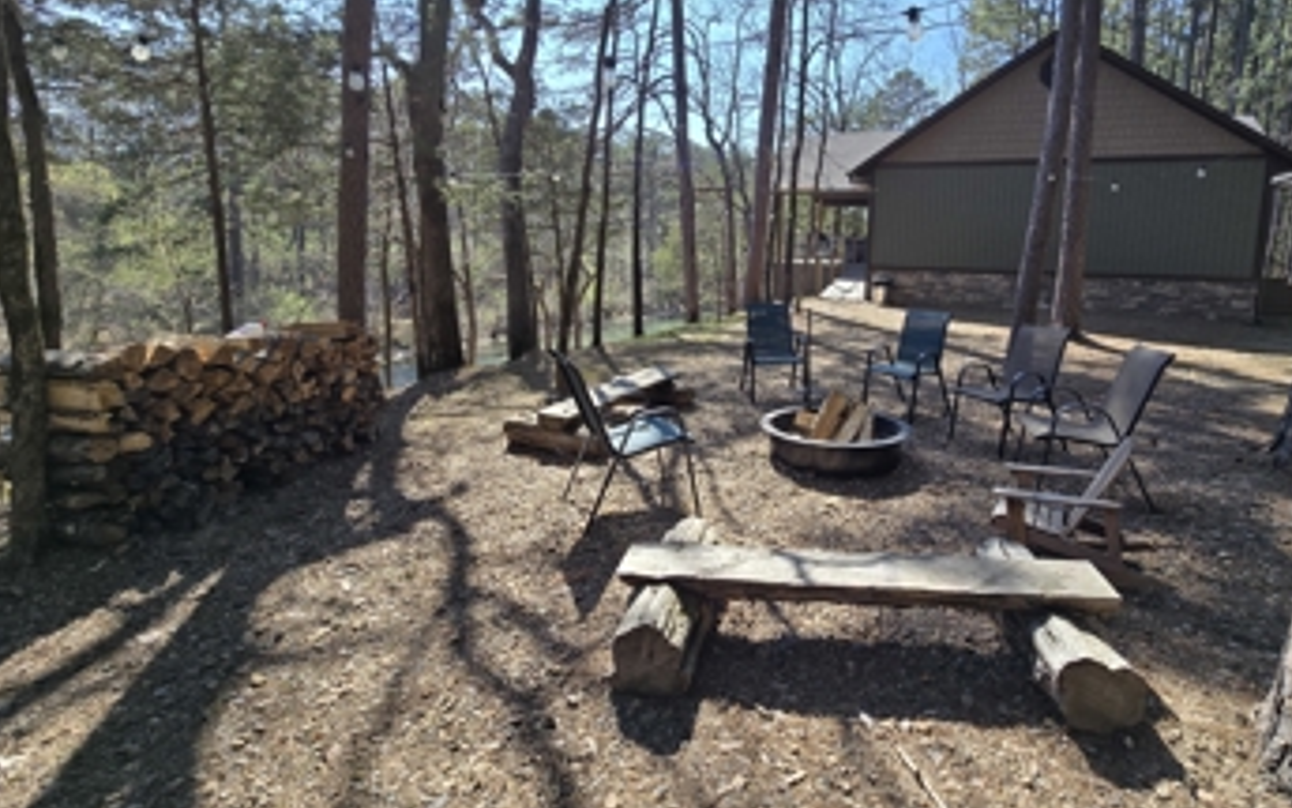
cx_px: 732
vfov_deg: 70.6
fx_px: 563
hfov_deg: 97.2
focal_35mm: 16
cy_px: 327
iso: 50
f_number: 2.2
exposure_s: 1/1328
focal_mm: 2.2
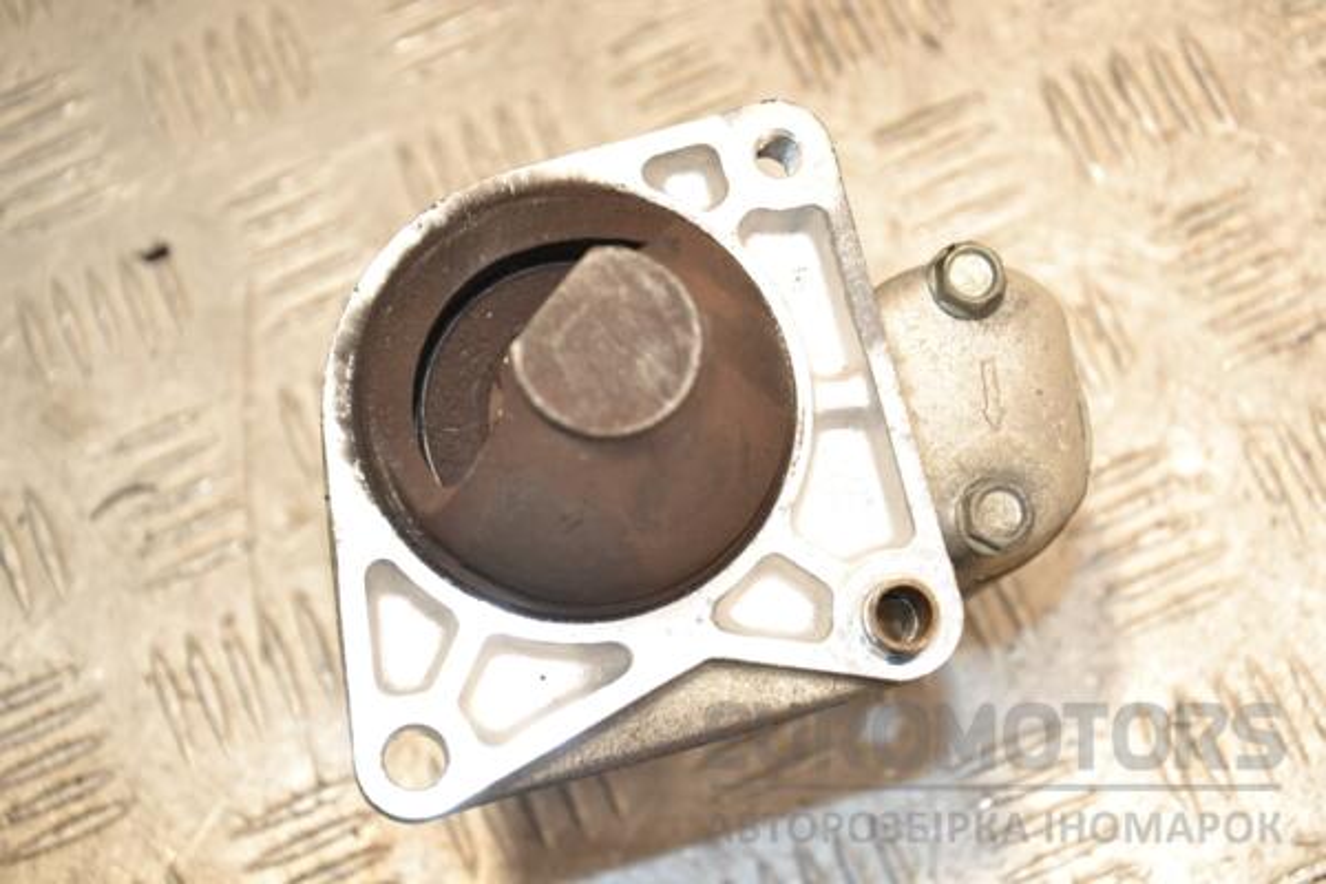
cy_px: 442
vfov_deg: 18.2
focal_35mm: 75
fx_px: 2762
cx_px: 663
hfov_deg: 27.0
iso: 800
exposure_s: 1/125
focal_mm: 50
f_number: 5
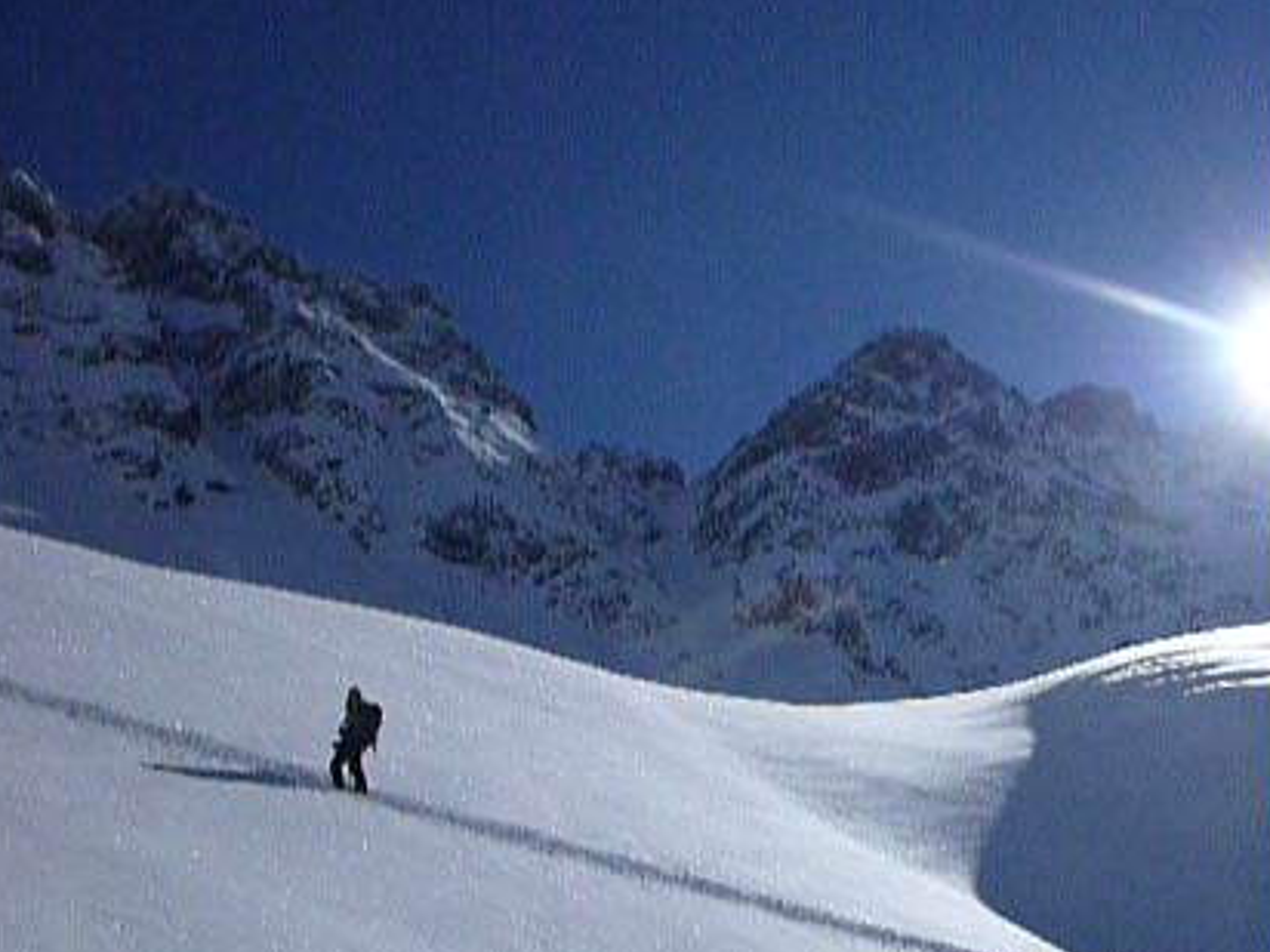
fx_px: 1651
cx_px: 805
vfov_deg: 31.9
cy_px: 629
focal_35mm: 45
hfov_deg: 41.7
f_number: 11
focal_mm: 5.2
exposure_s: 1/2500
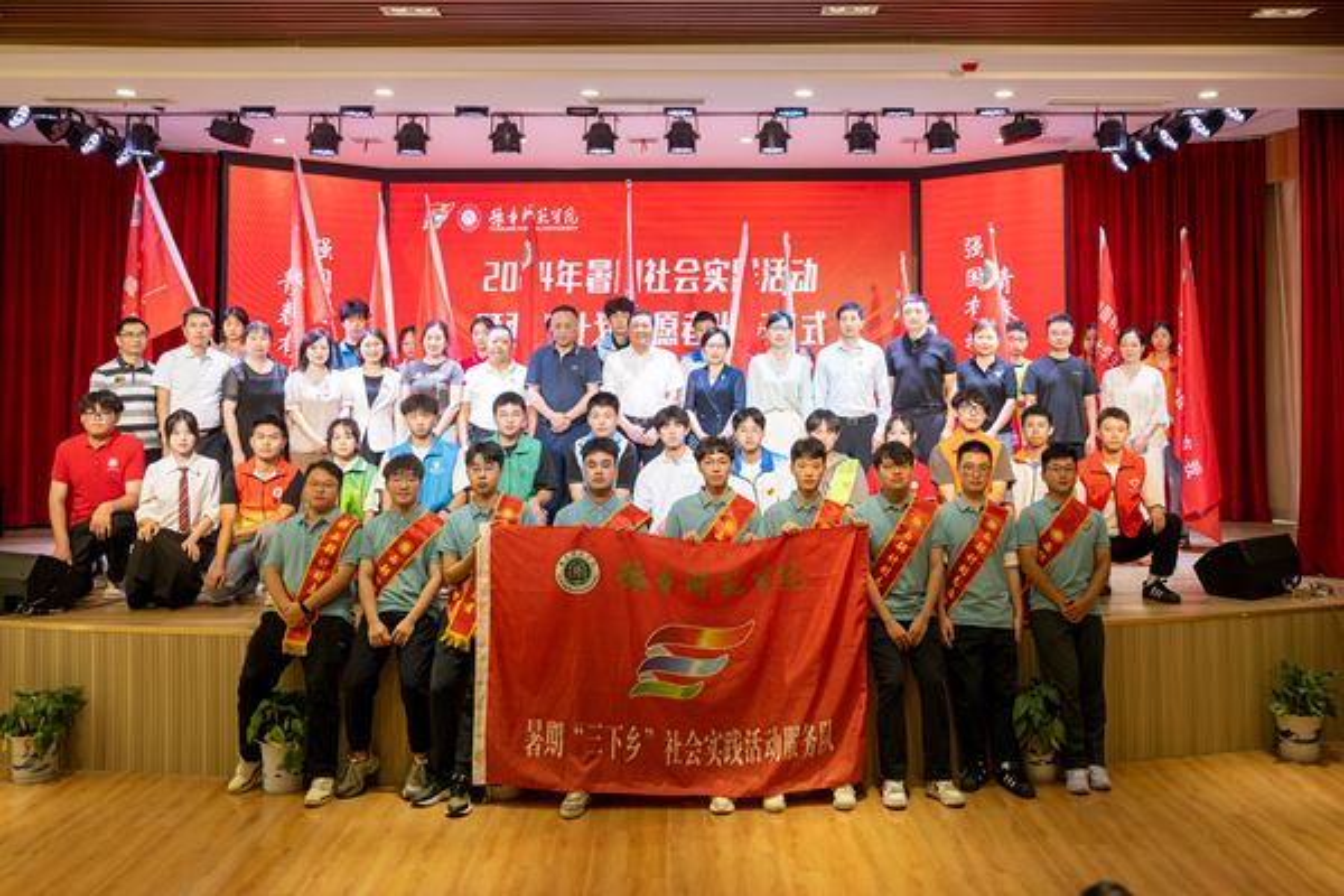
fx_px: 1288
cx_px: 672
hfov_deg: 55.1
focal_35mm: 34
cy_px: 448
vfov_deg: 38.4
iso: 320
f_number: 3.5
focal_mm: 34.5
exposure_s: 1/125
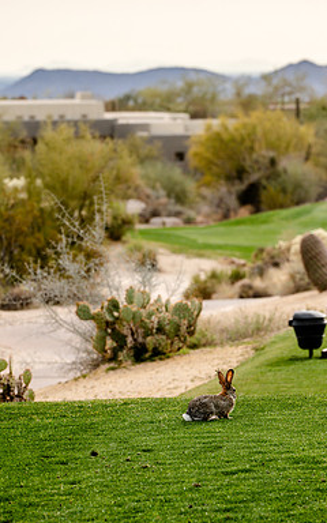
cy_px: 262
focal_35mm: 308
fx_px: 4392
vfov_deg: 6.8
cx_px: 330
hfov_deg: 4.3
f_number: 9
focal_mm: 200
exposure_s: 1/320
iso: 400
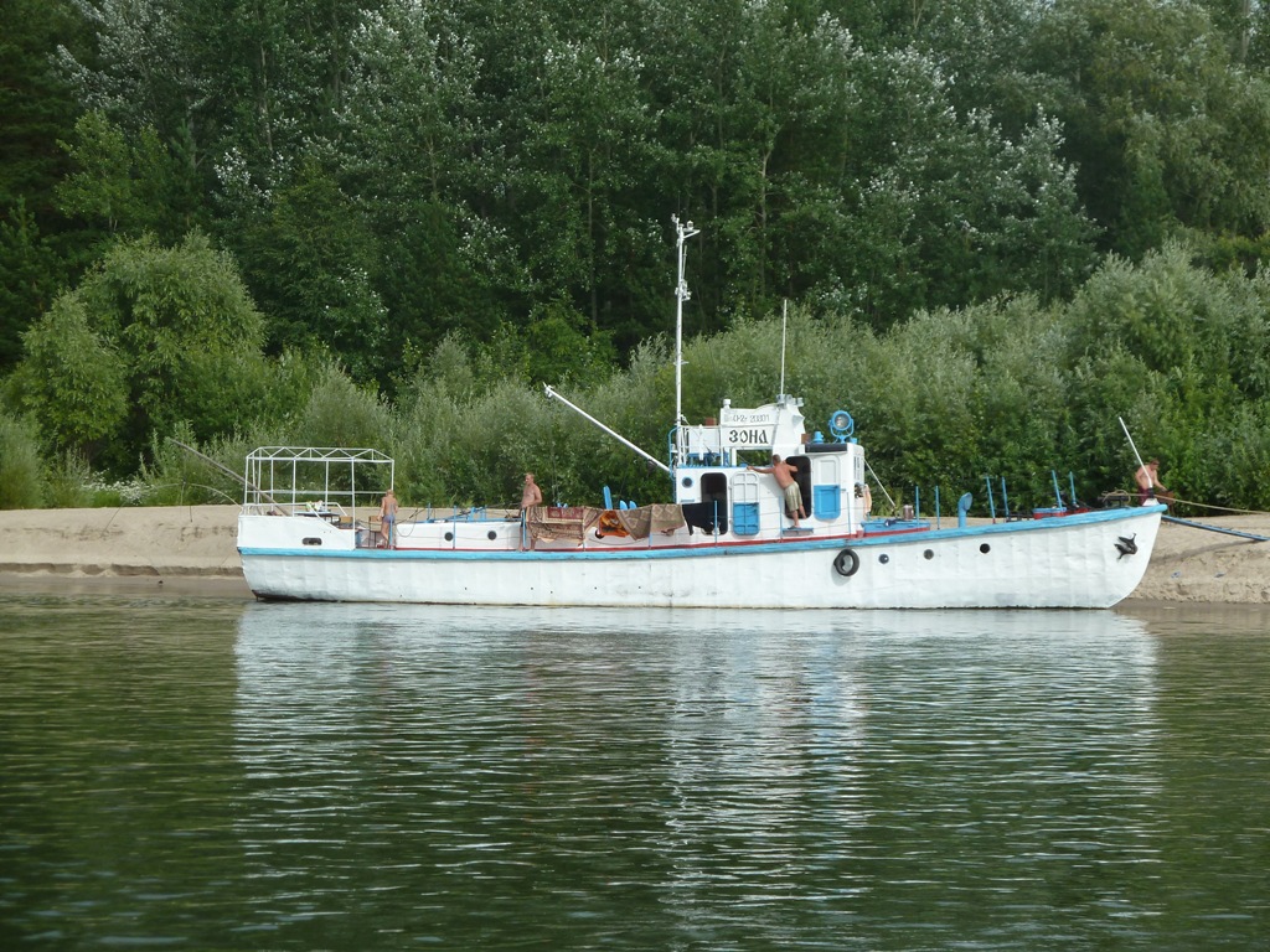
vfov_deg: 11.6
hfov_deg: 15.4
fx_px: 4696
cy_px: 476
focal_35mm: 128
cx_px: 635
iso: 125
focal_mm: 21
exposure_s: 1/400
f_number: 4.4
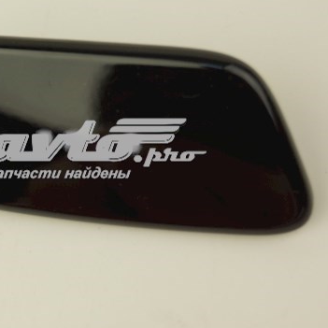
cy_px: 147
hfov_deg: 15.0
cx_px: 93
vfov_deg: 15.0
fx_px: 1244
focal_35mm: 116
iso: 100
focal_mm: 50
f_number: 6.3
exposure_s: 1/100
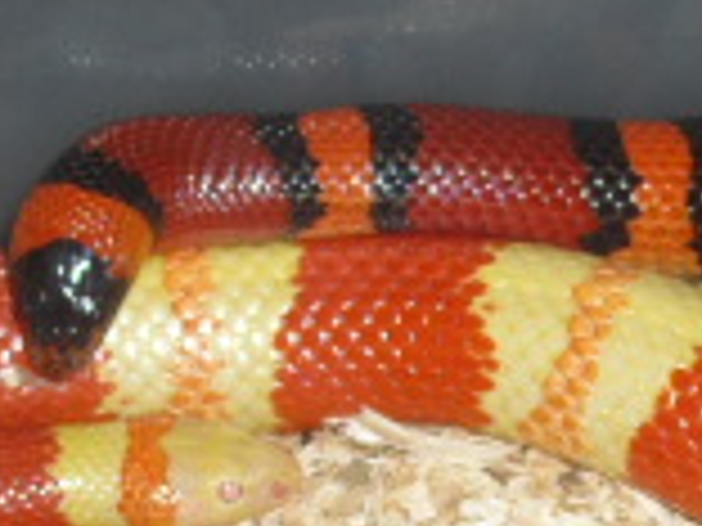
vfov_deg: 9.8
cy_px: 751
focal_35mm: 148
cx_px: 274
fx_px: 3001
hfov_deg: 13.3
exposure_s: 1/60
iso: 100
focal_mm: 6.3
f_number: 3.1
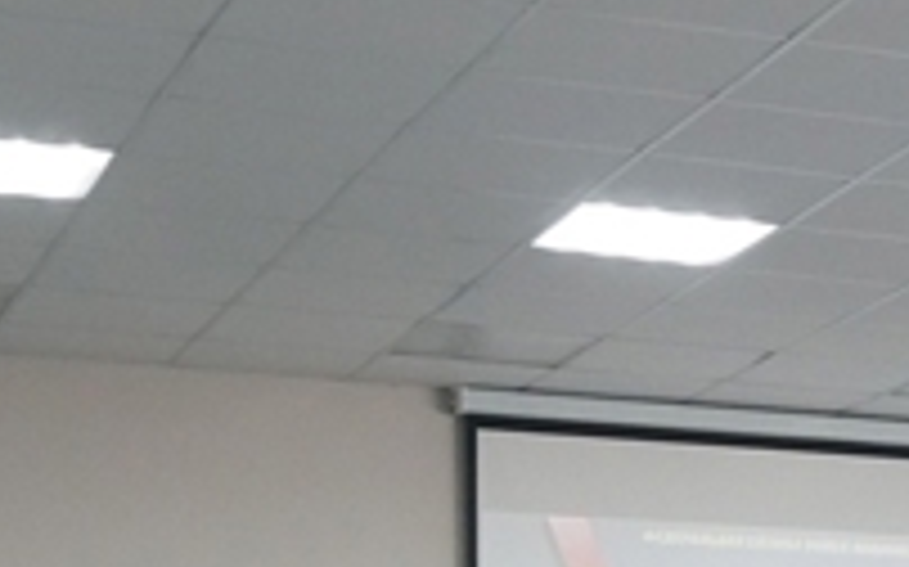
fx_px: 3367
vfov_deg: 9.3
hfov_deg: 14.3
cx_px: 1408
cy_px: 936
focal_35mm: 136
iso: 2000
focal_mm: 24
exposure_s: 1/160
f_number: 4
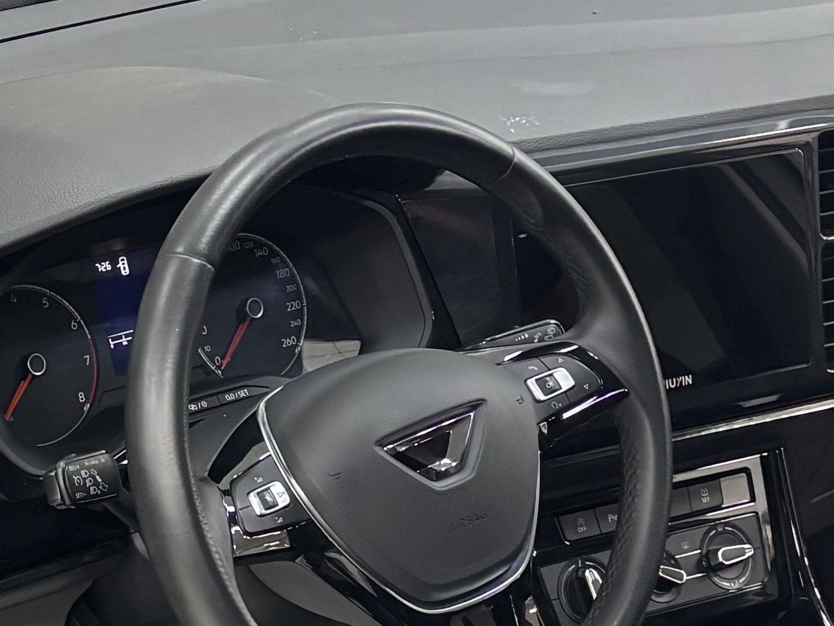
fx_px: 2265
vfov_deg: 15.0
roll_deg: -0.3
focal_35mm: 94
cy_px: 819
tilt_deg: -30.9
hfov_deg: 20.2
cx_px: -18
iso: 250
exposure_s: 1/50
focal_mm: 5.96
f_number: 1.6
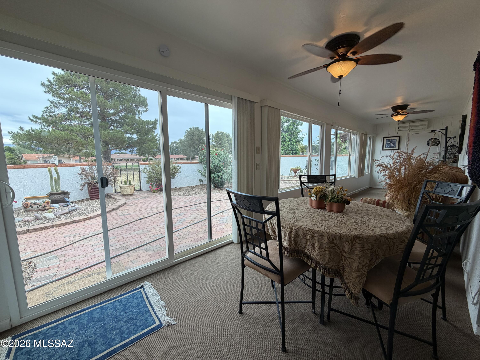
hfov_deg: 102.1
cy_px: 180
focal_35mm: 14
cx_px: 240
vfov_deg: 85.7
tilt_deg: -7.3
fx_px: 194
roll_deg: -0.1
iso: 40
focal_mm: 2.22
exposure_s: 1/172
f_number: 2.2
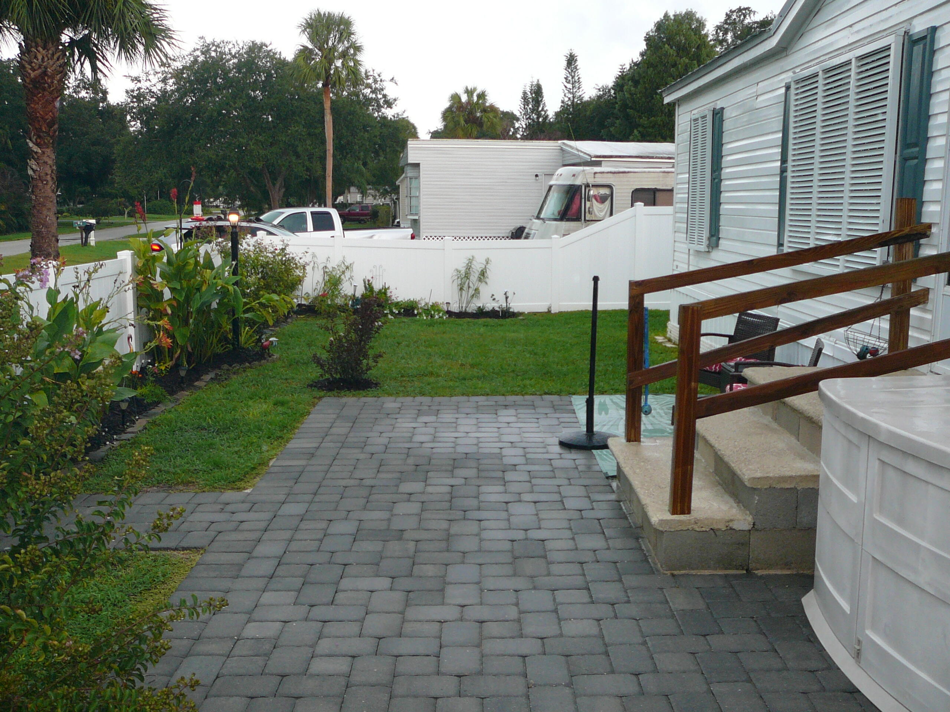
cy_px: 356
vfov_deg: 40.7
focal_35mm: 35
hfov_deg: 52.6
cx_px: 475
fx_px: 961
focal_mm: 5.2
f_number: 2.8
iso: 100
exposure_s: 1/50
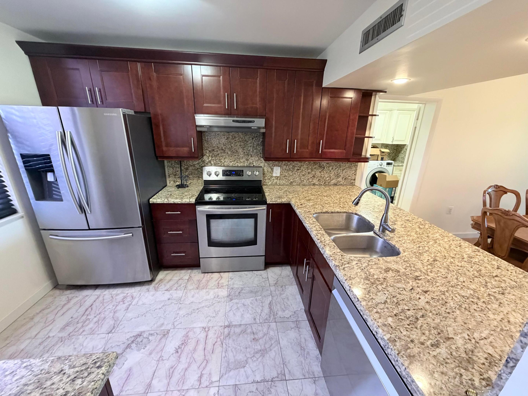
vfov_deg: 85.7
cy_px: 198
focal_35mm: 14
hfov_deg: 102.1
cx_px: 264
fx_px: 214
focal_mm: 2.22
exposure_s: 1/60
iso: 640
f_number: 2.2
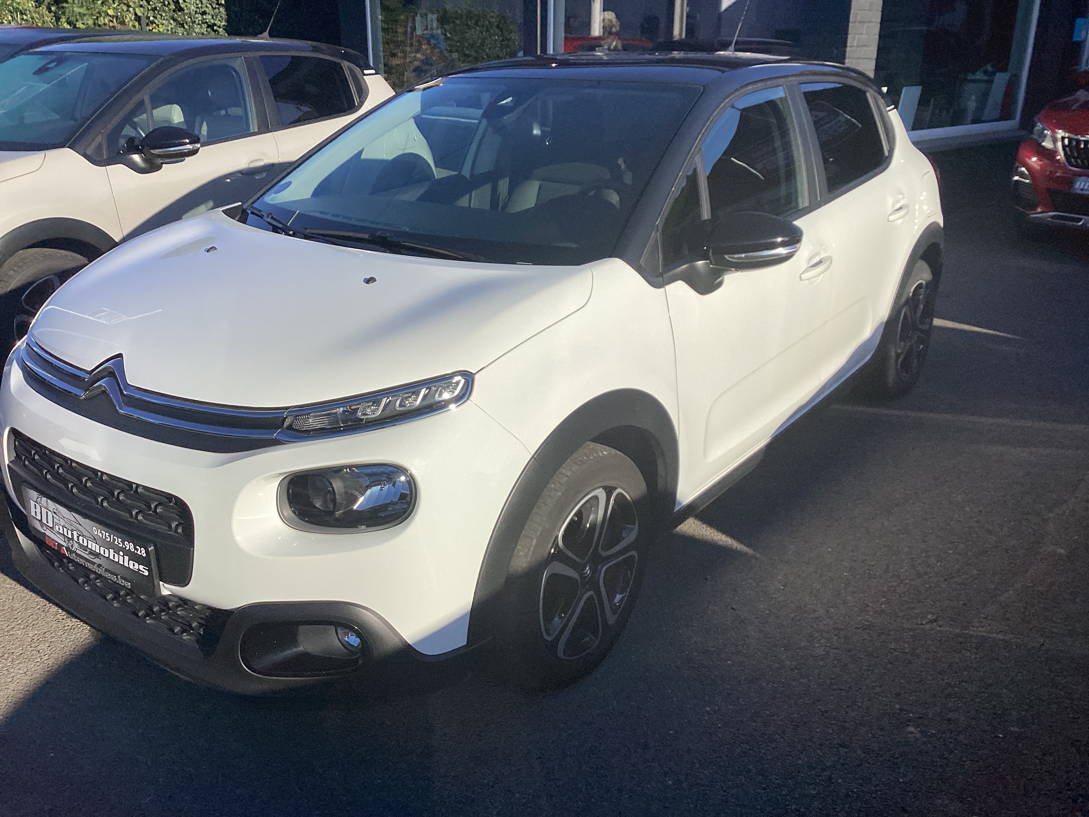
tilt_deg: -21.4
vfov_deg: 45.4
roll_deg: -0.9
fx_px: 975
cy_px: 408
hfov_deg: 58.4
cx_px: 544
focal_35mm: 31
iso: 25
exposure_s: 1/2203
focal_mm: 3.3
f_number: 2.4
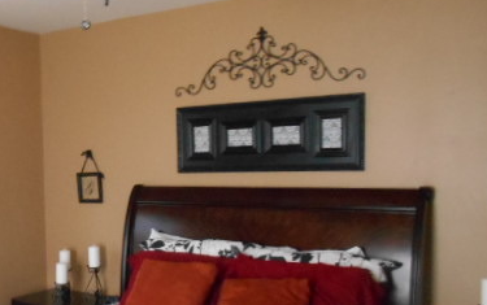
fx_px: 624
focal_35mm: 47
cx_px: 101
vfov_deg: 27.2
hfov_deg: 40.9
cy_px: 219
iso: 800
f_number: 3.4
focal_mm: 4.7
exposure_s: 1/100
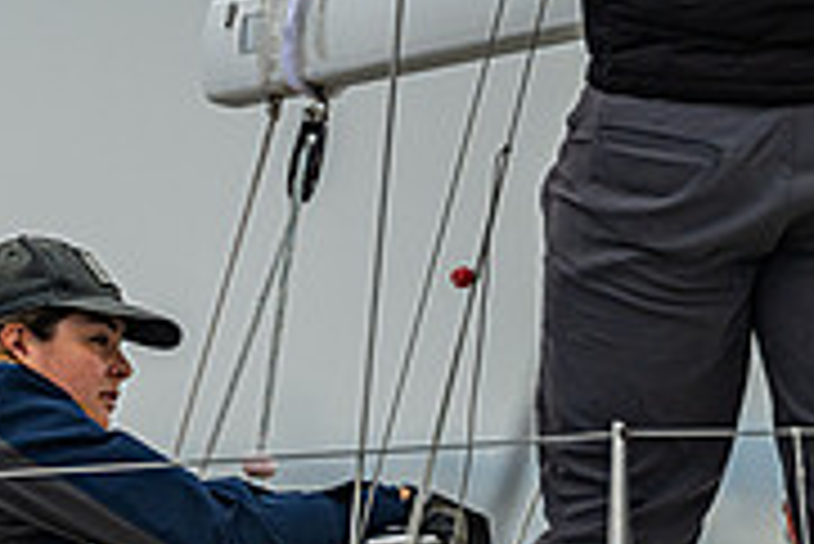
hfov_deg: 1.5
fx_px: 30662
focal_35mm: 1355
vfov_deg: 1.0
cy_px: 798
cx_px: -207
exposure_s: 1/2000
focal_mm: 400
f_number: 6.3
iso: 400
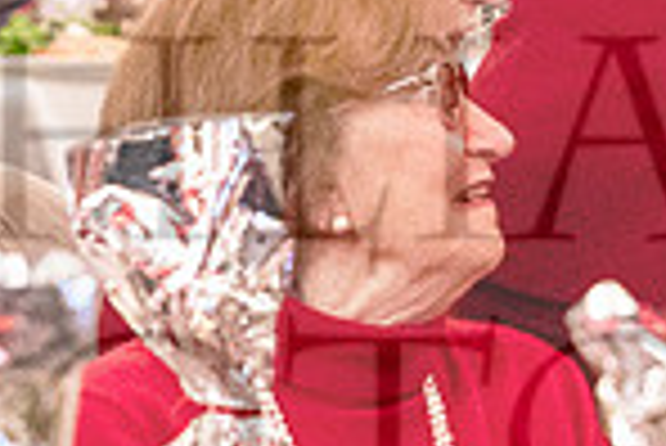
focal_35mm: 552
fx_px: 10222
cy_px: -110
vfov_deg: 2.5
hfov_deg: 3.7
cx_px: 850
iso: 10000
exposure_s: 1/60
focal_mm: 94
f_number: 4.5
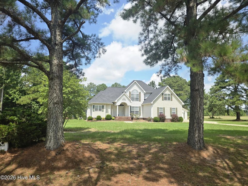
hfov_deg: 73.9
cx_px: 124
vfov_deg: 58.9
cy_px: 93
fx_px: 165
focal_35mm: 23
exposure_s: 1/508
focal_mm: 6.3
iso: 12
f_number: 1.7
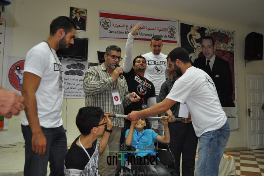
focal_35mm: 30
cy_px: 88
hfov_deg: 62.0
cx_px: 132
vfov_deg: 43.5
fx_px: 220
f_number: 3.5
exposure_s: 1/60
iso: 800
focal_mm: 20
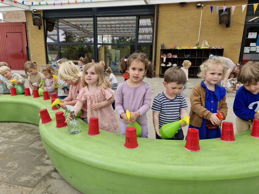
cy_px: 97
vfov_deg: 58.9
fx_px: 172
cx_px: 130
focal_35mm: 23
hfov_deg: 73.9
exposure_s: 1/534
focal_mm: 5.54
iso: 50
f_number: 1.8
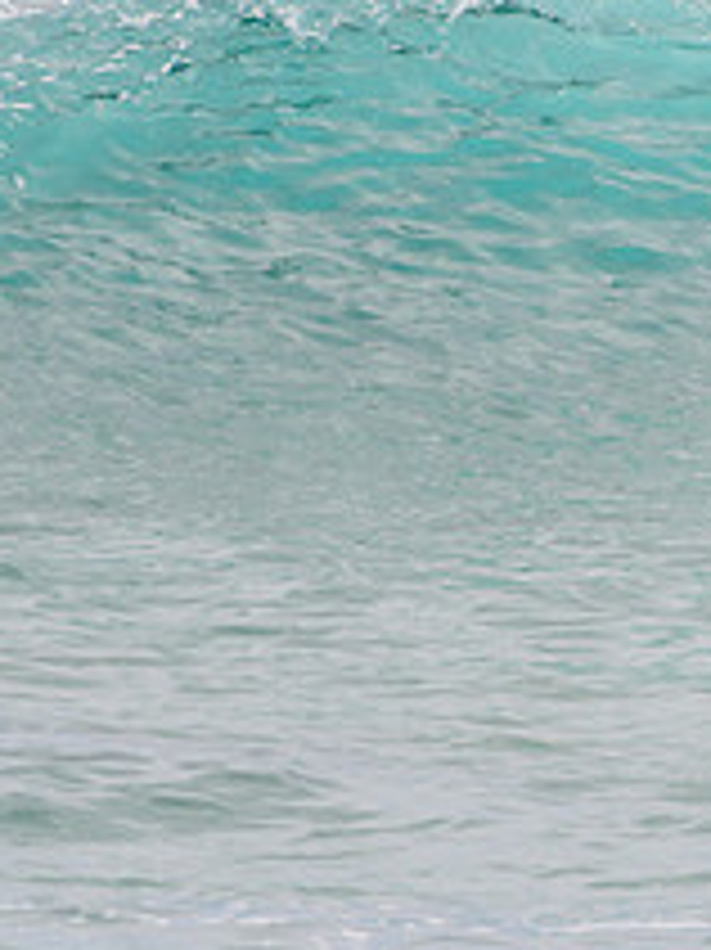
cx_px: 1381
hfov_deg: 1.0
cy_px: 415
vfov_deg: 1.4
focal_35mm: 1455
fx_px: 39887
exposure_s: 1/2000
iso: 200
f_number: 5.6
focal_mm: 400
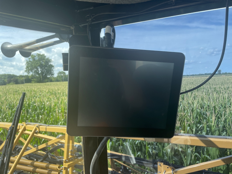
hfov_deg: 67.3
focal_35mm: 26
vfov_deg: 53.1
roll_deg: +2.0
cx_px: 116
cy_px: 87
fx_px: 174
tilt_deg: -0.3
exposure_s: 1/593
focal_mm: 4.2
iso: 32
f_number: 1.6
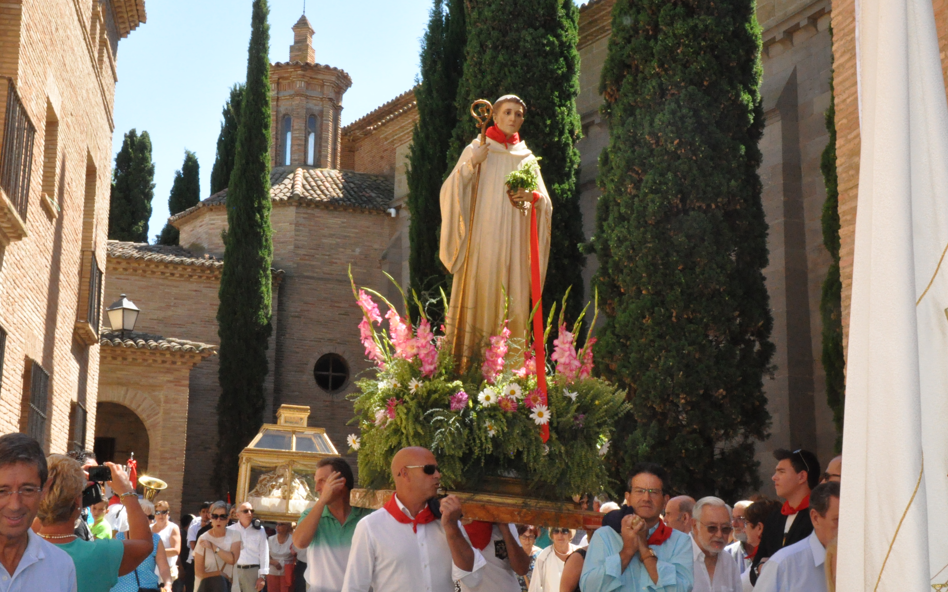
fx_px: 1447
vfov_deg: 23.1
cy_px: 251
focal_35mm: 56
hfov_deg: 36.3
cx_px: 441
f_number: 25
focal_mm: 30
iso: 2500
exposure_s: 1/200
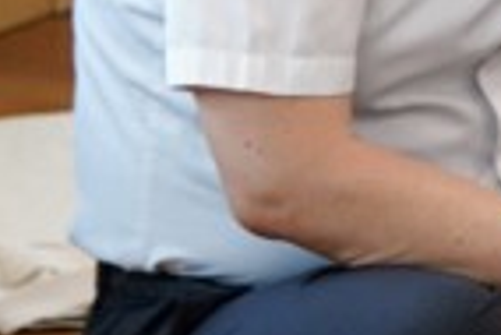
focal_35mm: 443
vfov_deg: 3.1
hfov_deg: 4.5
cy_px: 120
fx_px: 6171
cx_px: 1408
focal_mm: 70
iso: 1000
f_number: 4
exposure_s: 1/160
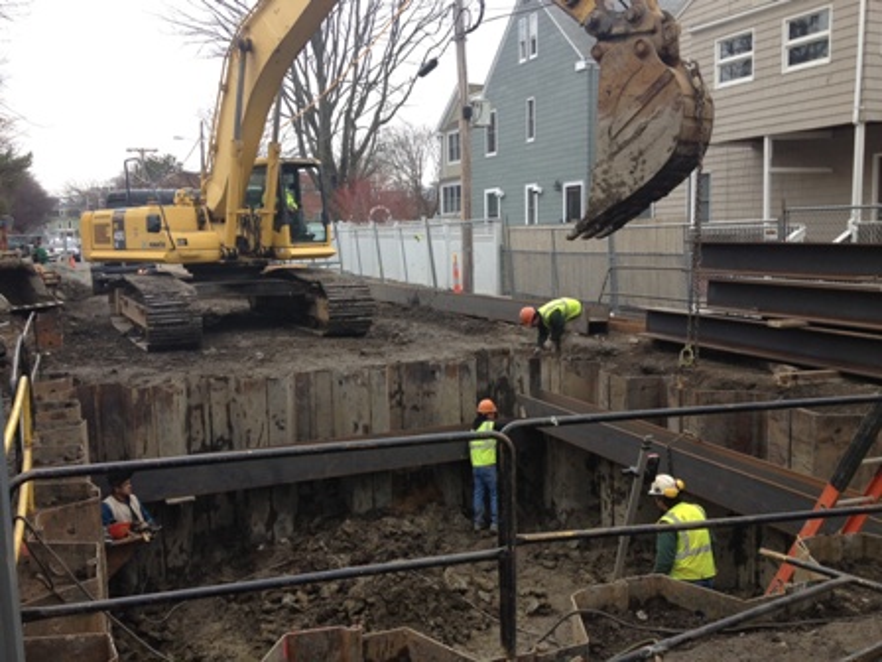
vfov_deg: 40.7
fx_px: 892
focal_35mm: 35
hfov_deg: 52.6
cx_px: 441
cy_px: 331
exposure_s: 1/323
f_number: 2.4
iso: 64
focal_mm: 4.28
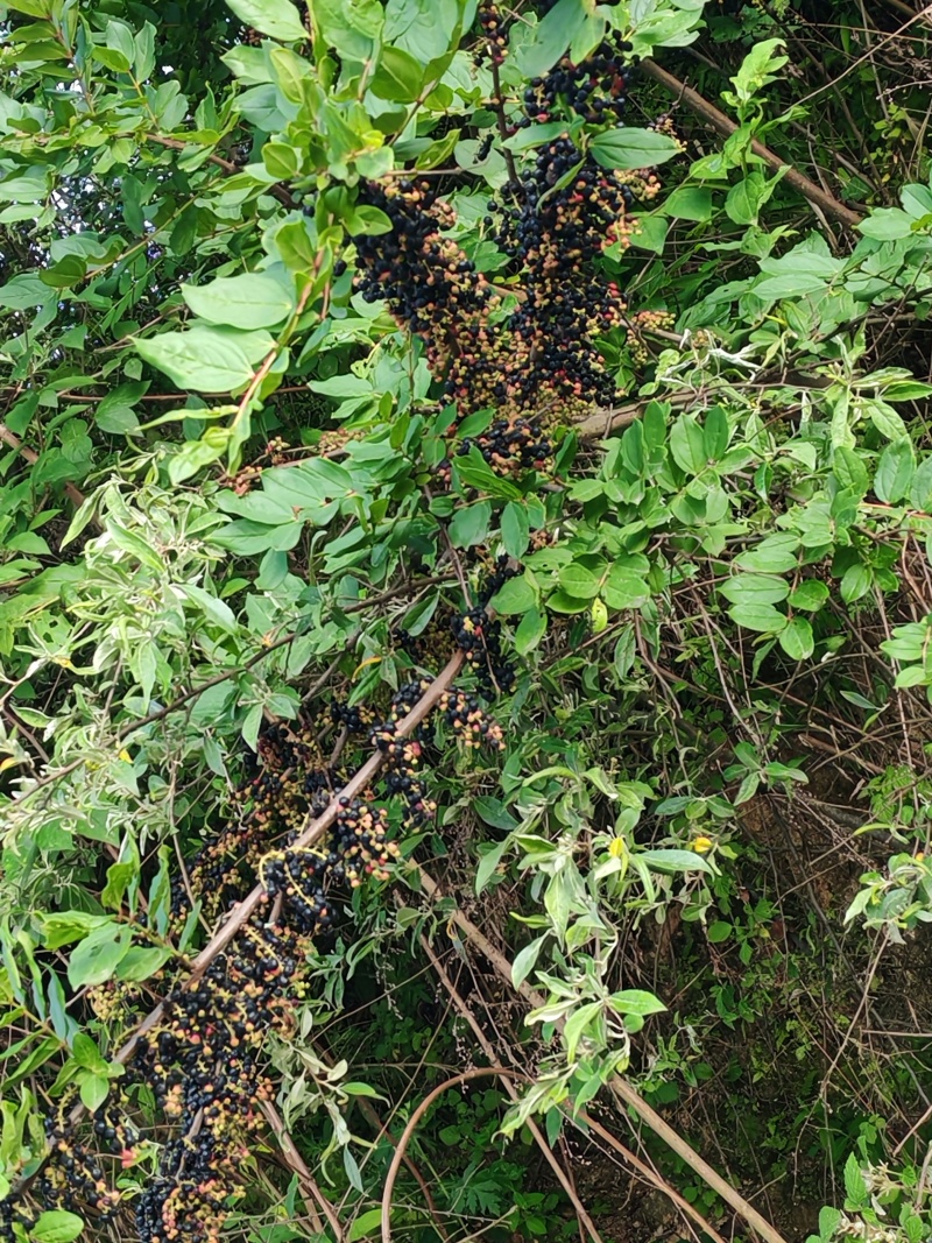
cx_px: 466
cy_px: 622
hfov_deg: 20.2
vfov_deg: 26.7
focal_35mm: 73
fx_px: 2621
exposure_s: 1/100
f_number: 1.95
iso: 83
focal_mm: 5.52
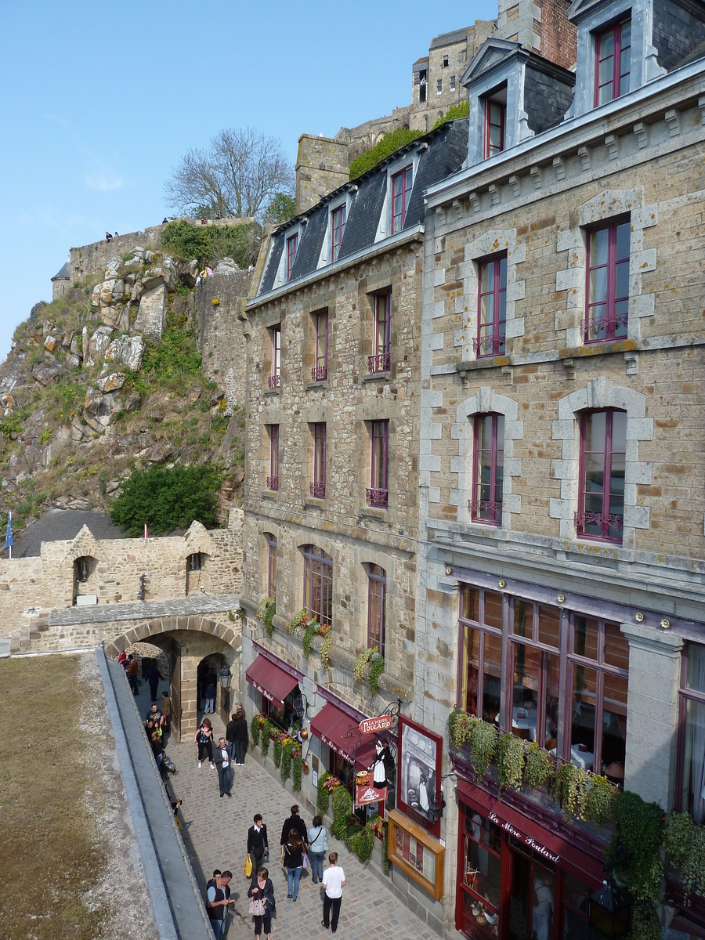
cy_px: 470
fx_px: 679
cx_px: 352
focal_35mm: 25
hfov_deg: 54.9
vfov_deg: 69.4
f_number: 4
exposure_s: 1/320
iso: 80
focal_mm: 4.1
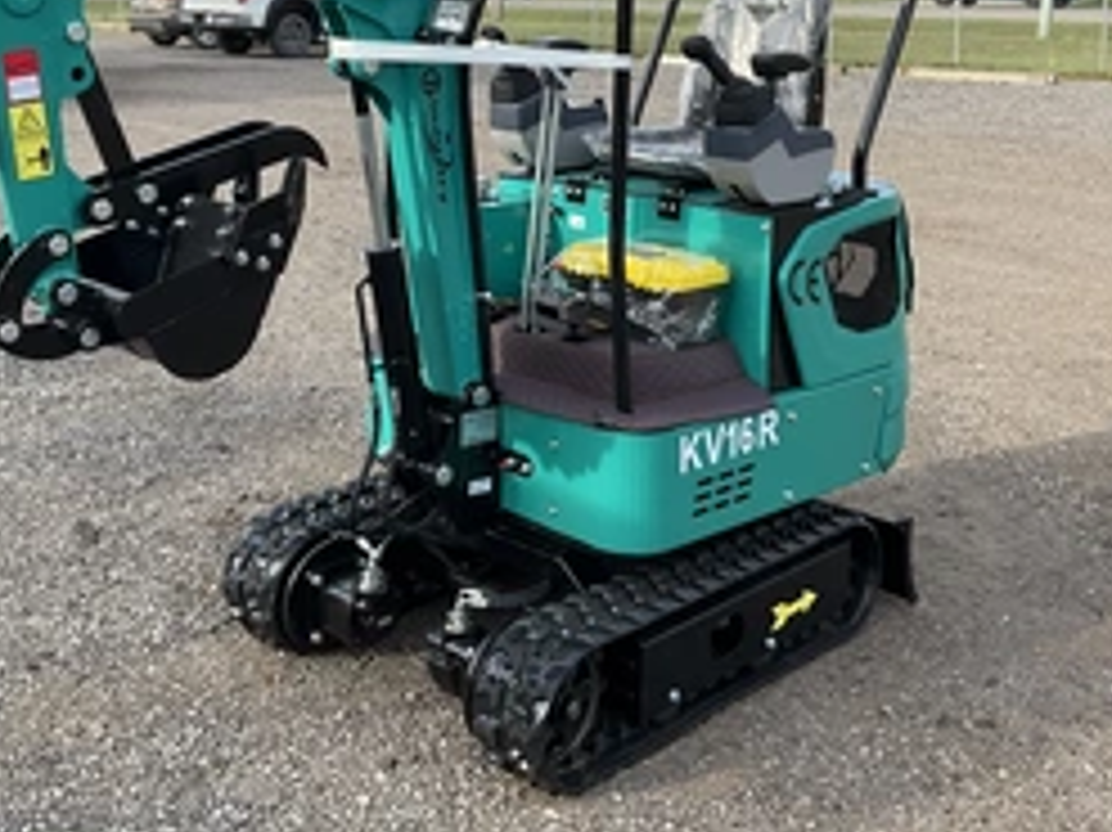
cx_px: 491
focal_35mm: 47
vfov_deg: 30.2
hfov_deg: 40.4
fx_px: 1509
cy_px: 180
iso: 25
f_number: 1.8
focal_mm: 3
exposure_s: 1/540
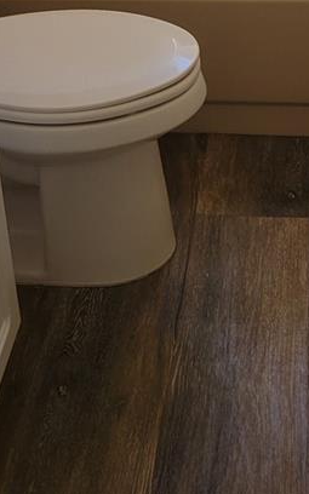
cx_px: 191
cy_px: -109
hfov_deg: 16.1
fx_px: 1091
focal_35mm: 81
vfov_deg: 23.2
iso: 50
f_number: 1.8
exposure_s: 1/120
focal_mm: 5.4
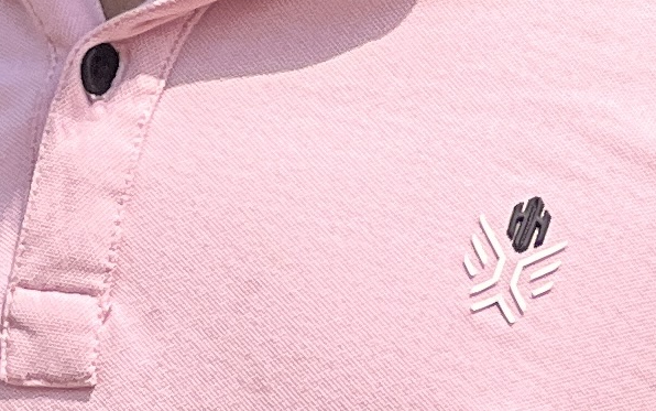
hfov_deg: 3.8
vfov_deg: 2.4
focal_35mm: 552
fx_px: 9872
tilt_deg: -6.0
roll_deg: -3.0
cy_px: -424
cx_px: 271
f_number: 2.8
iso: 32
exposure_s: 1/943
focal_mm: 9
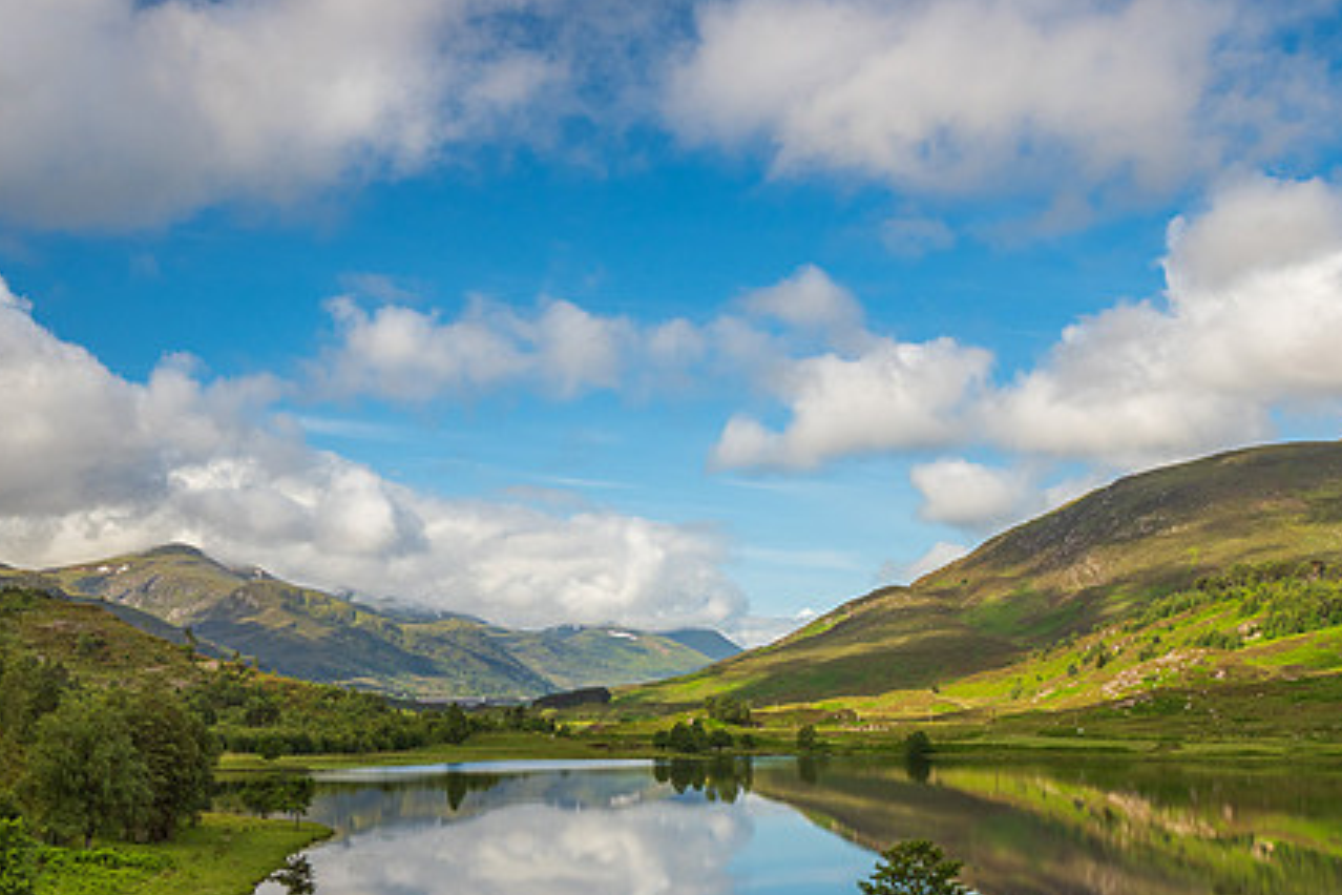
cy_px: 462
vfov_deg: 26.5
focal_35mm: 51
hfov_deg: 38.7
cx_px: 513
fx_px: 1901
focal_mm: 18
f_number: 7.1
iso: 200
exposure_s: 1/100
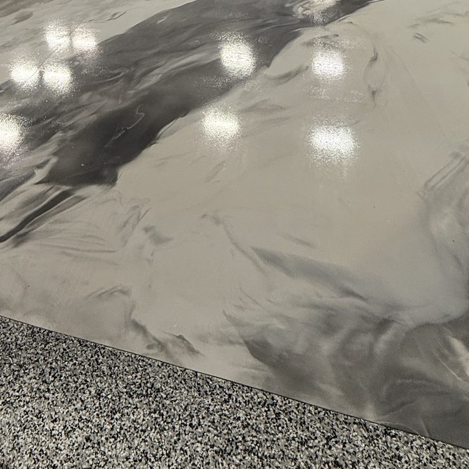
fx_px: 506
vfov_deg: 42.2
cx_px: 130
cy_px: -12
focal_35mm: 33
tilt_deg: -19.8
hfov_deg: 48.2
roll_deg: +5.4
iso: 125
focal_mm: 2.22
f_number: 2.2
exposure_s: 1/99
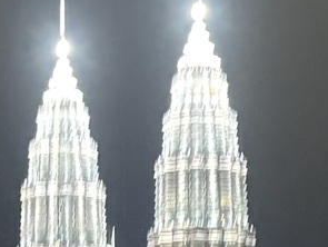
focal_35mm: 156
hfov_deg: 12.6
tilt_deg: +6.6
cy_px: 258
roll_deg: +1.0
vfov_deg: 9.5
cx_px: 191
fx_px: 1480
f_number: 1.78
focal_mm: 6.76
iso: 1600
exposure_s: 1/25
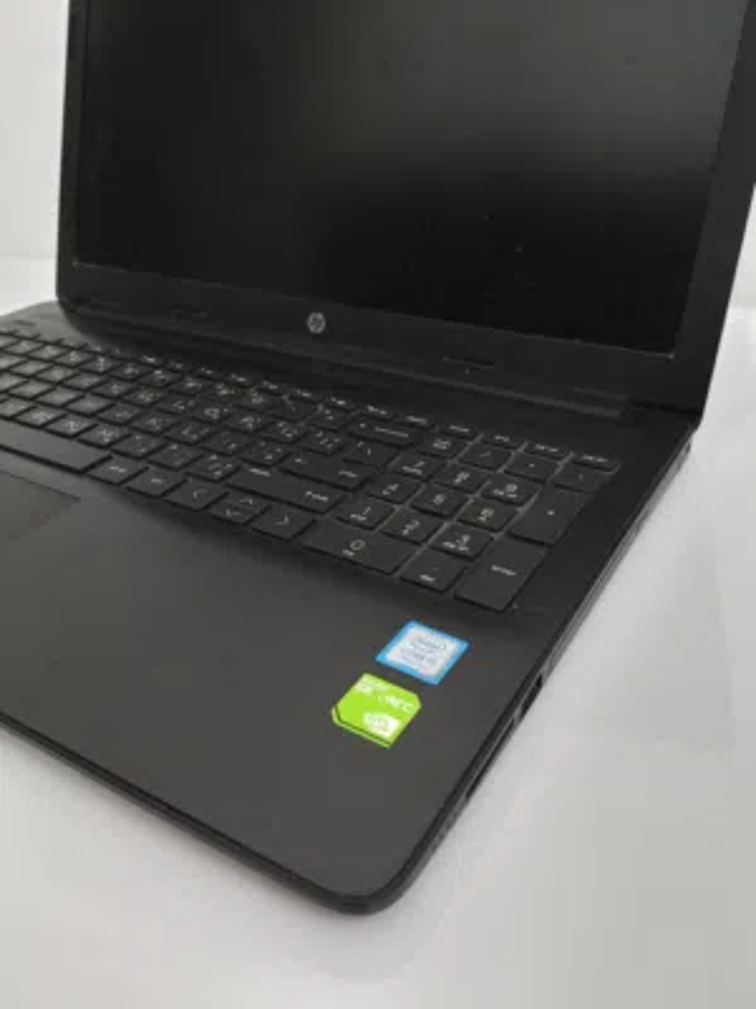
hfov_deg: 51.4
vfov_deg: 65.3
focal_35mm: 27
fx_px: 786
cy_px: 504
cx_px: 378
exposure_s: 1/33.3
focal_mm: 3.98
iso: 800
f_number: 1.8
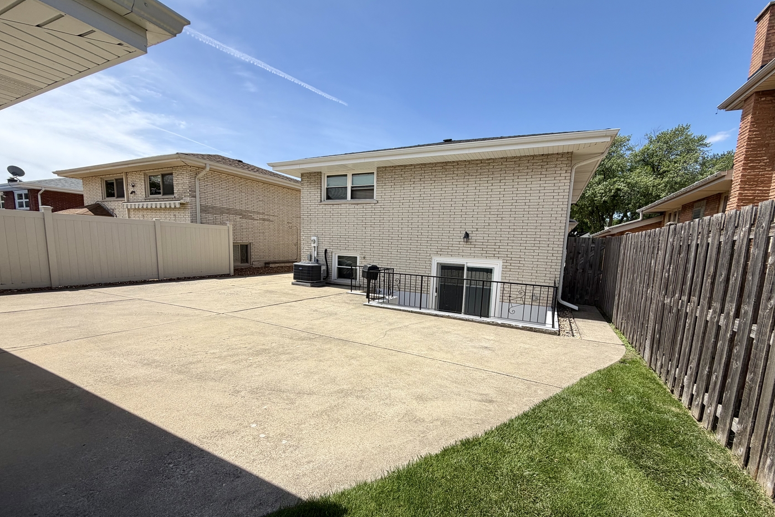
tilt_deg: -7.3
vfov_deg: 77.1
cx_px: 399
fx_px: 323
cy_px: 286
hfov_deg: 100.4
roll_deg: -2.0
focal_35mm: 15
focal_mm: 2.22
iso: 20
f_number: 2.2
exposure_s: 1/1001
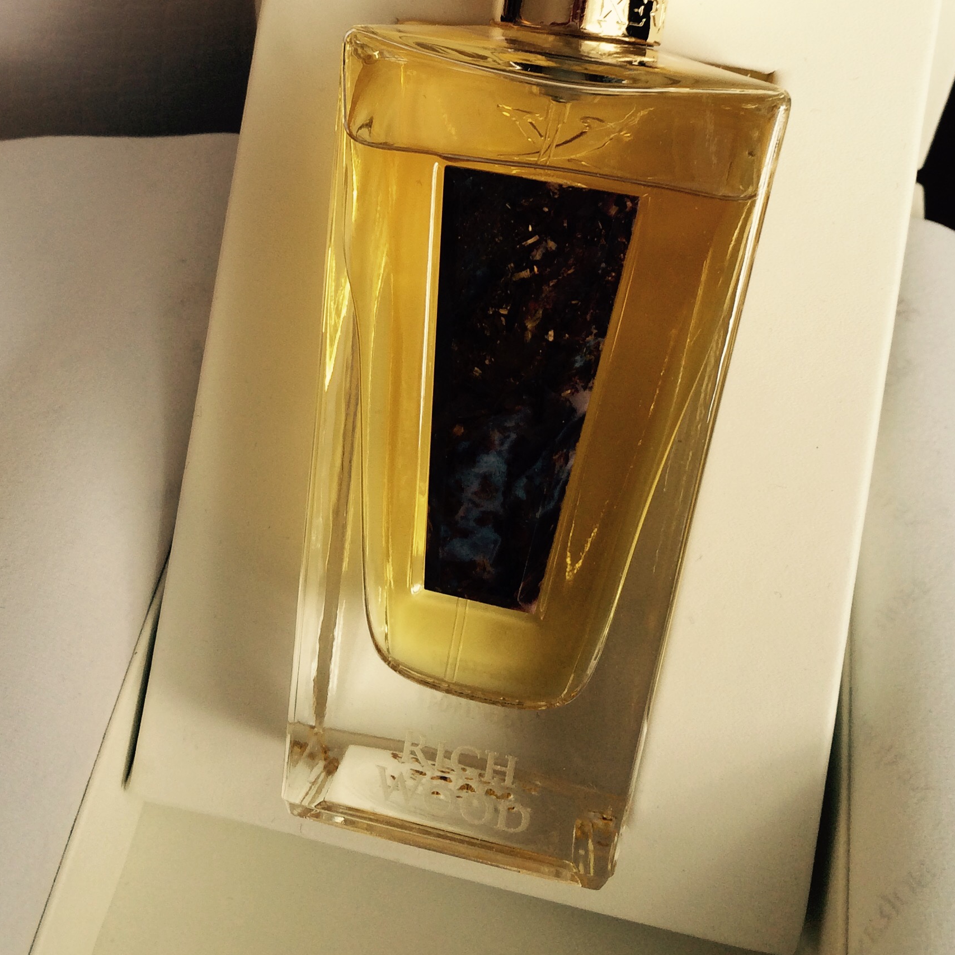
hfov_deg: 34.4
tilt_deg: -40.6
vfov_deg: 33.4
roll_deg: +1.4
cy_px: 152
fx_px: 1529
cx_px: 334
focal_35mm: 49
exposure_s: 1/50
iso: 40
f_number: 2.2
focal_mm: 4.15
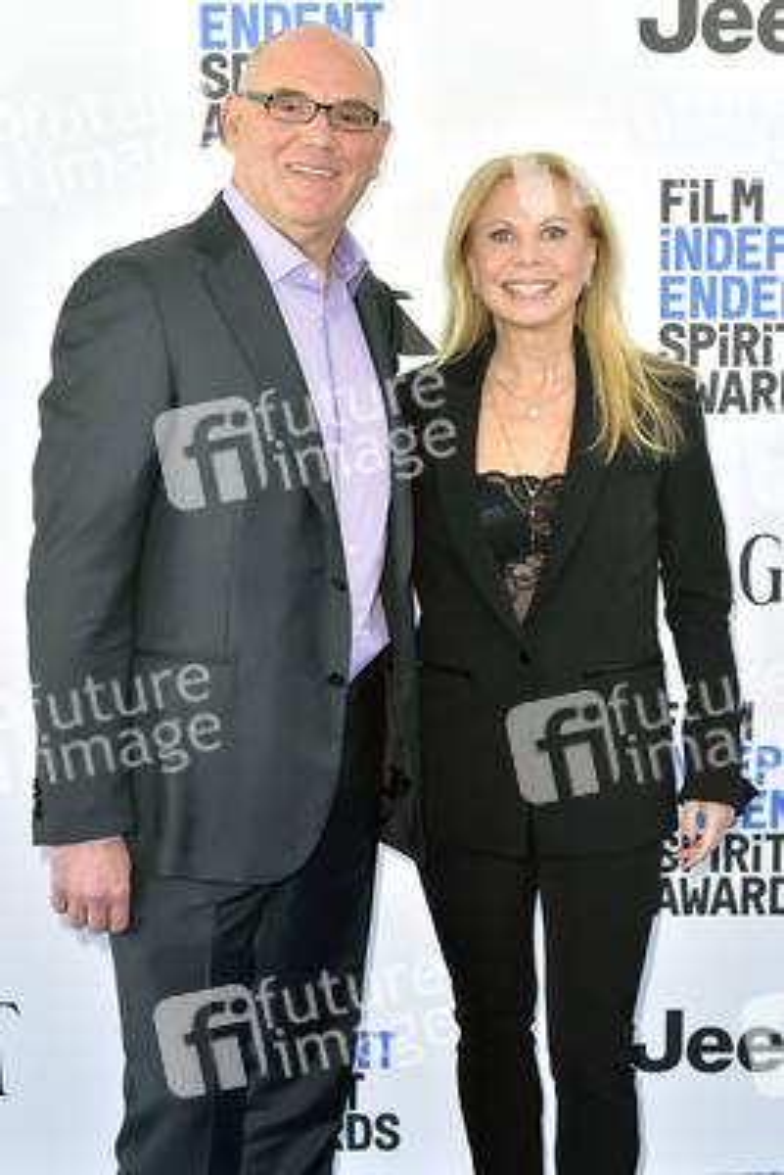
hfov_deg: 19.5
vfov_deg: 28.8
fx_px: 2285
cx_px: 392
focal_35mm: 70
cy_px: 588
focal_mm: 70
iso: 500
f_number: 6.3
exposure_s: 1/320
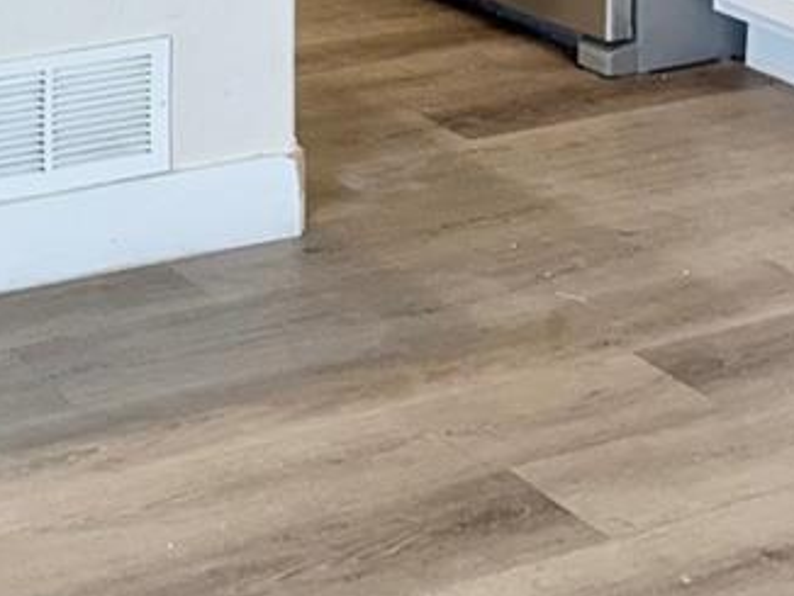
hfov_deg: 17.9
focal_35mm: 106
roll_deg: -0.1
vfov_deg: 12.7
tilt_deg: -6.4
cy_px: -482
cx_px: -88
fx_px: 2433
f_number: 1.78
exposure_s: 1/120
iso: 125
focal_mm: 6.76
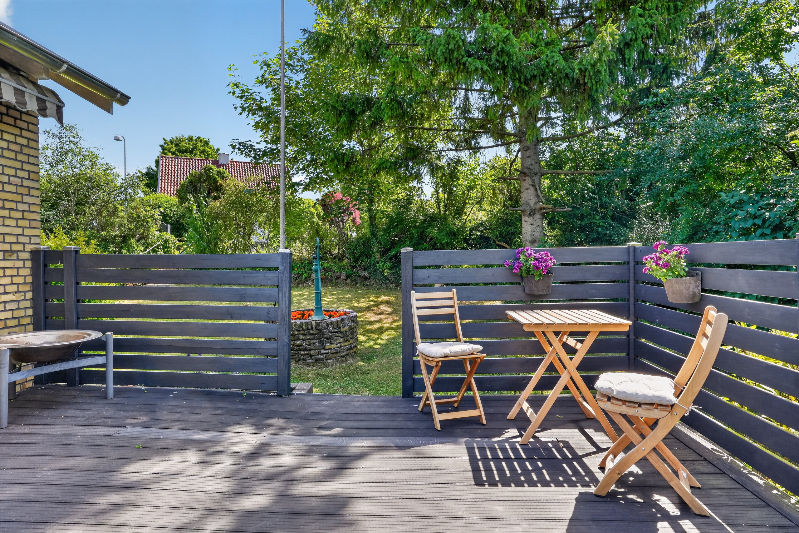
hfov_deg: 84.0
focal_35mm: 20
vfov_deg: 61.9
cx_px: 400
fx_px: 444
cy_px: 266
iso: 400
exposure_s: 1/800
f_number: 8
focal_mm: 20
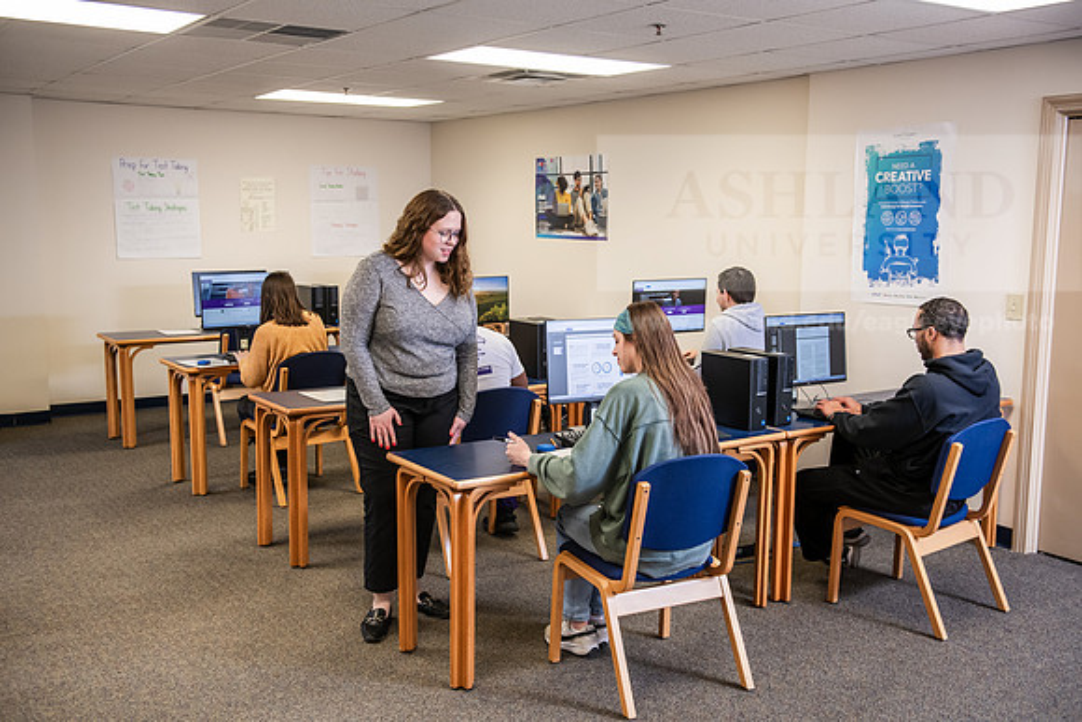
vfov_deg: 35.1
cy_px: 361
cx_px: 541
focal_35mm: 38
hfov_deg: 50.7
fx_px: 1142
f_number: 3.5
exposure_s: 1/160
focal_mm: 38
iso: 1250
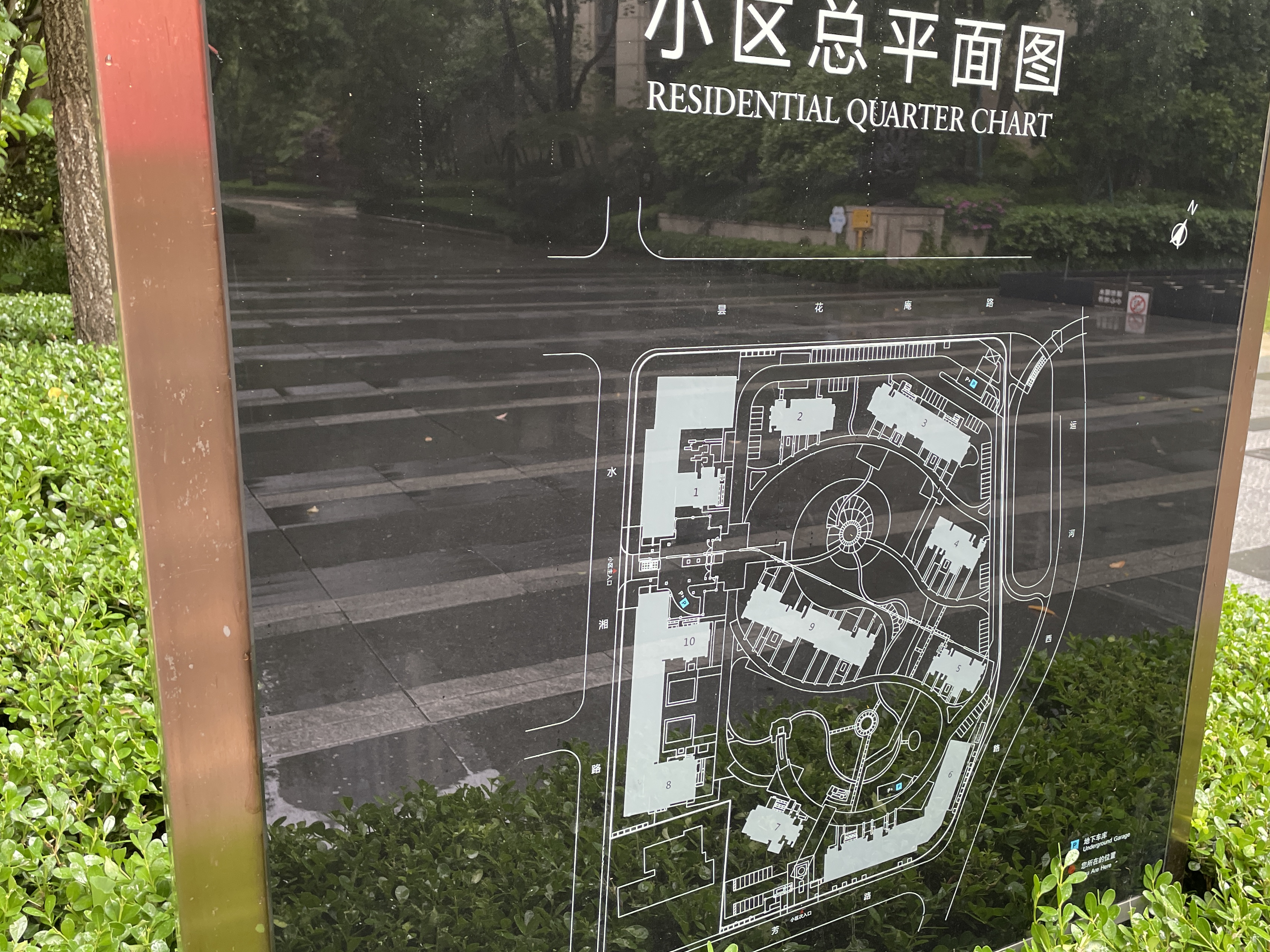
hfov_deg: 58.3
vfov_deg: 45.4
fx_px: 1137
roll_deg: -0.6
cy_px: 479
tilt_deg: -14.9
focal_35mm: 31
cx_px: 695
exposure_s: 1/121
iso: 125
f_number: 1.6
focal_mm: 4.2
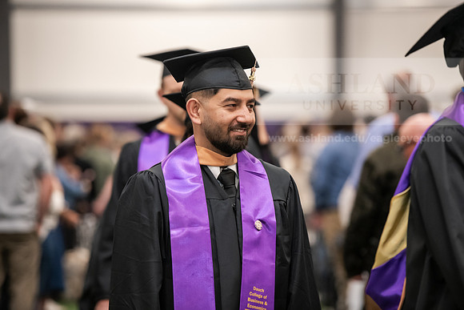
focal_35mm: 175
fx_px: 2256
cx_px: 232
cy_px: 155
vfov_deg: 7.9
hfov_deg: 11.7
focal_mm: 175
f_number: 3.2
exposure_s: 1/200
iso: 2500
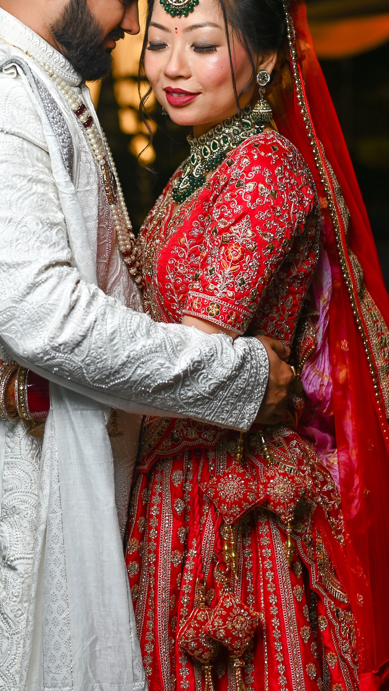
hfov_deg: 16.1
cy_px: 247
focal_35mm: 75
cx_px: 153
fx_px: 1375
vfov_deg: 28.1
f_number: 2.8
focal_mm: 50
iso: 200
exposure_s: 1/160
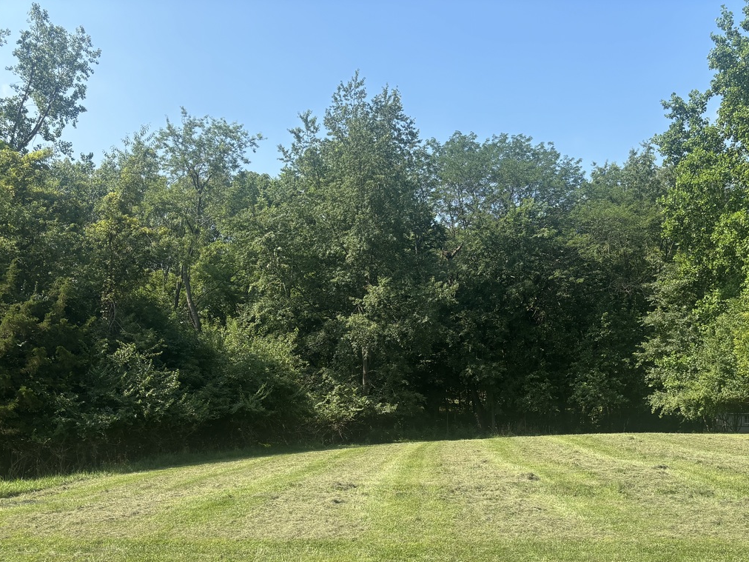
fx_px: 801
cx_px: 375
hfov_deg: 50.1
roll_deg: +0.2
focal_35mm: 37
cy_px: 399
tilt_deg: -2.3
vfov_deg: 38.0
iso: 50
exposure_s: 1/1783
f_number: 1.6
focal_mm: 5.96
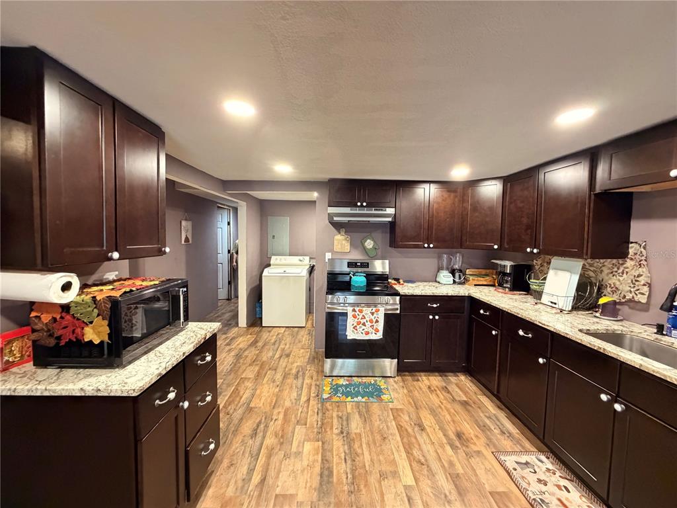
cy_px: 254
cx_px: 338
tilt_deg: -3.7
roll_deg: -0.6
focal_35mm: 14
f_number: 2.2
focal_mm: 2.22
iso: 640
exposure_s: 1/60
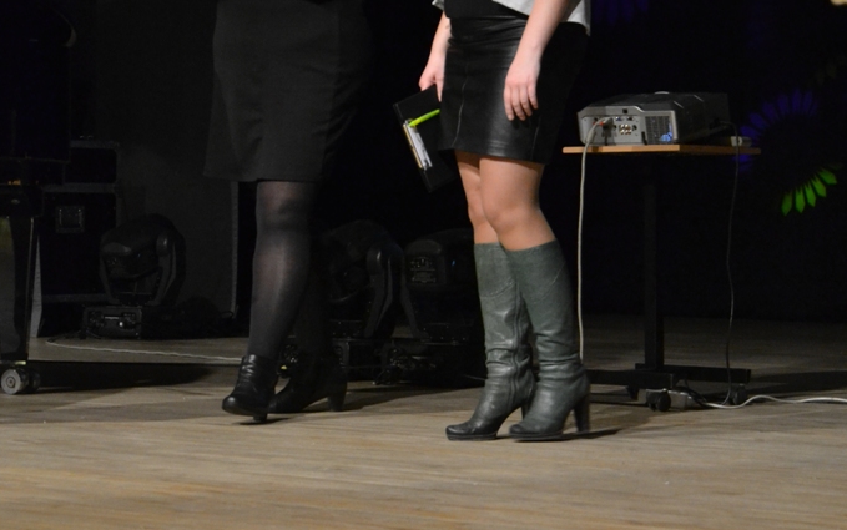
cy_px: 257
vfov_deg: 10.3
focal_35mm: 127
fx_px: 2927
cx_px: 425
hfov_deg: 16.5
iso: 2200
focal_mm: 55
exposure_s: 1/60
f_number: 5.6
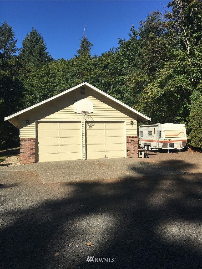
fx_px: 226
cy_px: 134
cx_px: 101
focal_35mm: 29
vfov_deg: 61.7
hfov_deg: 48.2
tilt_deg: +1.8
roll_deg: +2.2
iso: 25
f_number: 2.2
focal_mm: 4.15
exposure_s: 1/2653
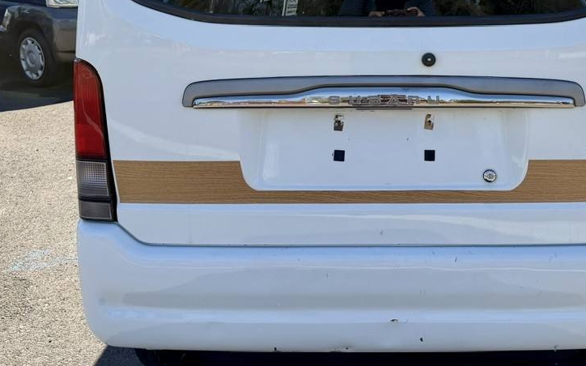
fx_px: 718
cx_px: 393
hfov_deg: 43.7
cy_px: 46
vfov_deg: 27.7
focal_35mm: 45
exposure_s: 1/3425
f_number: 1.78
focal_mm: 6.76
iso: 100
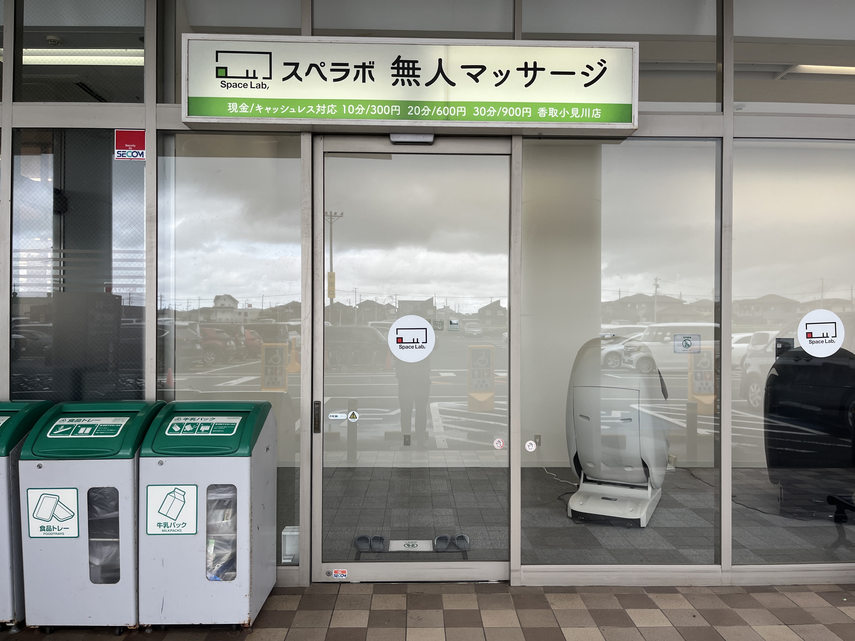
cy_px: 320
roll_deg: +0.1
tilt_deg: -0.8
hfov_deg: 67.3
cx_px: 428
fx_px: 642
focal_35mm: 26
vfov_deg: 53.1
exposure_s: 1/221
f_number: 1.6
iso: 40
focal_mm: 5.1
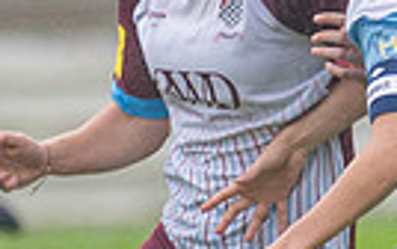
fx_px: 35464
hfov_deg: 0.6
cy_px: 337
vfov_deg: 0.4
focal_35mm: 3275
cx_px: 464
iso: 220
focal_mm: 270
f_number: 2.8
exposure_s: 1/1600
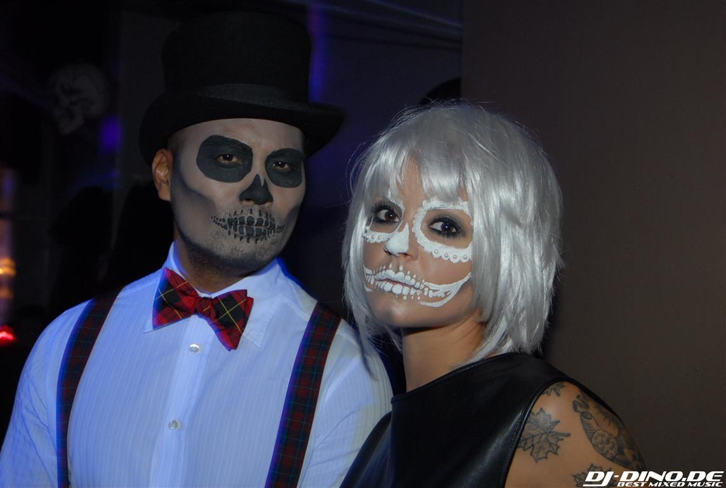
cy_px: 244
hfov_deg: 38.8
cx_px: 363
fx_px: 1031
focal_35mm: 51
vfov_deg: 26.6
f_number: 5.6
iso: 400
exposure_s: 1/5
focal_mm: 34
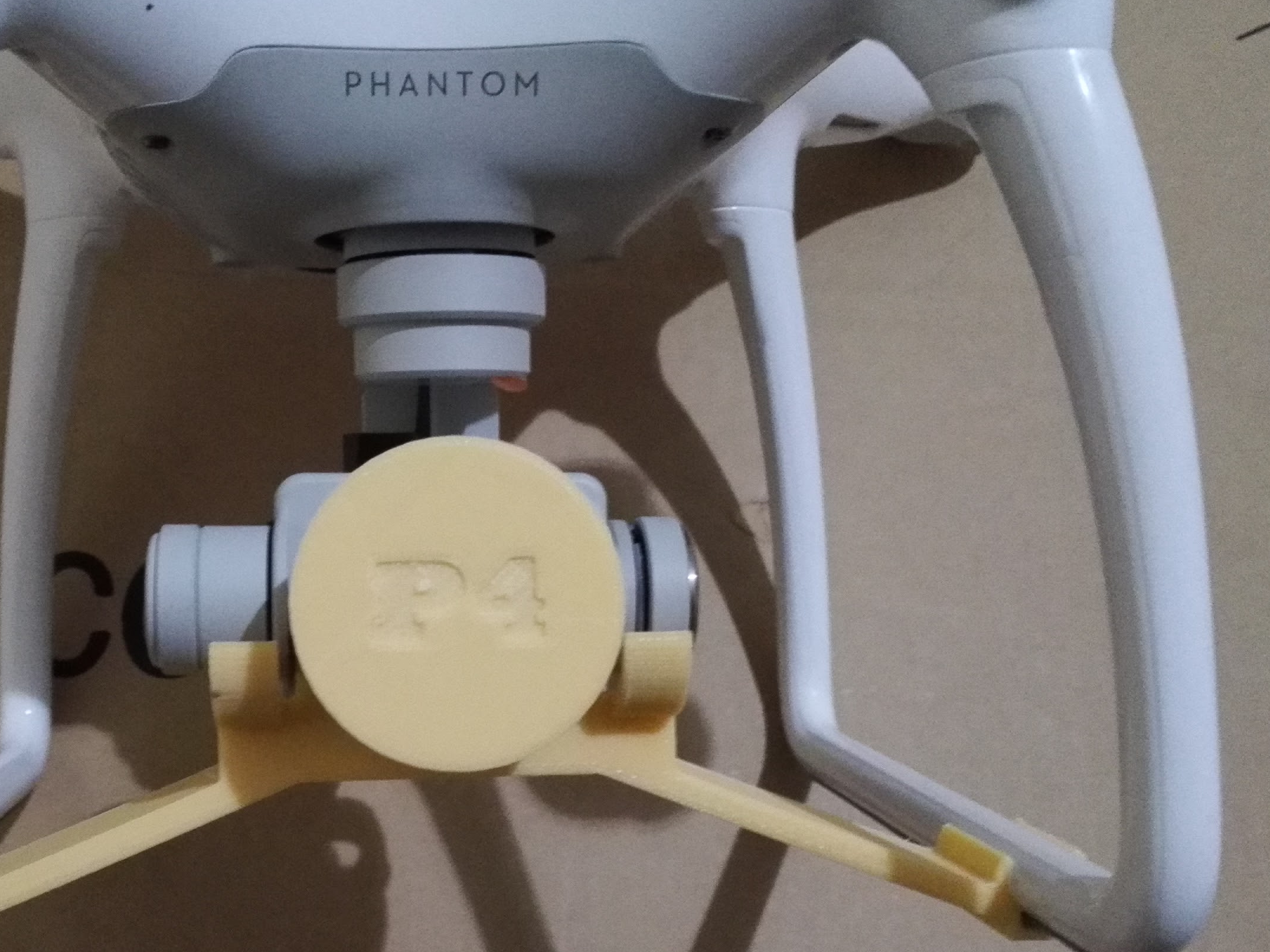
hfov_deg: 42.3
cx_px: 409
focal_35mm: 44
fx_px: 1614
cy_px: 650
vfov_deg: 32.5
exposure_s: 1/16.7
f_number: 2
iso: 800
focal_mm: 3.8
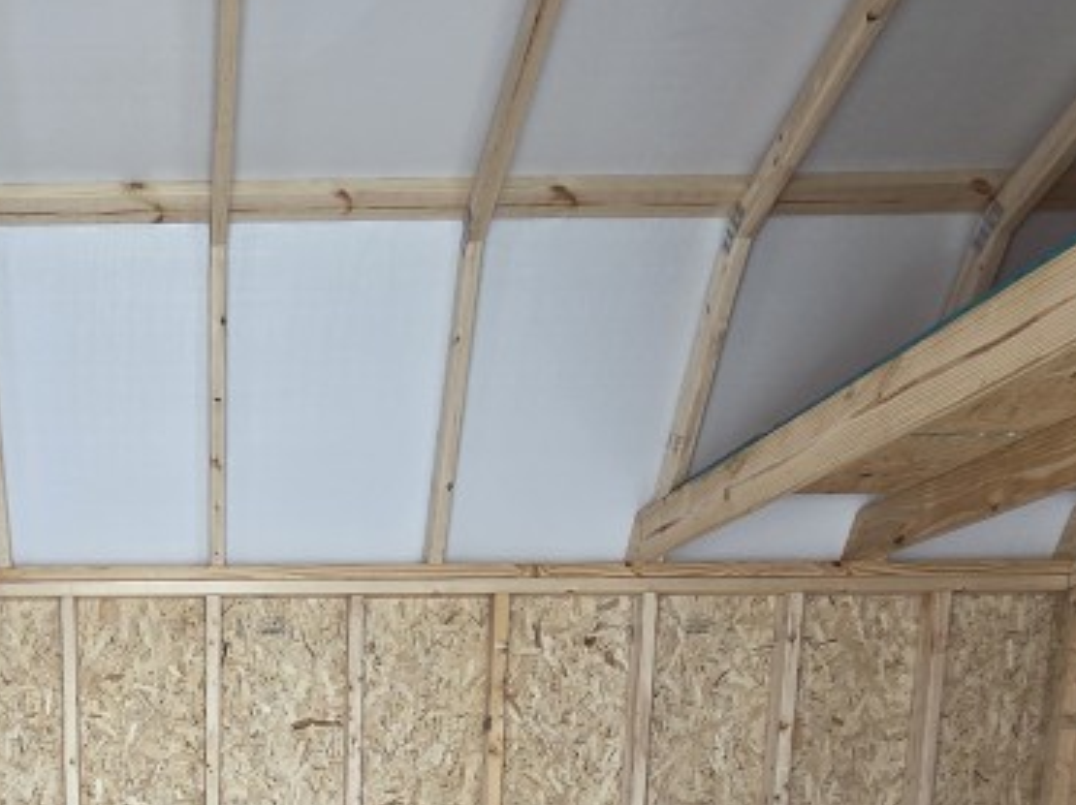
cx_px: 142
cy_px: 1011
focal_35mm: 36
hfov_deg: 47.1
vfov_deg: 31.7
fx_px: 1118
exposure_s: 1/120
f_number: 2.2
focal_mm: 2.2
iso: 80
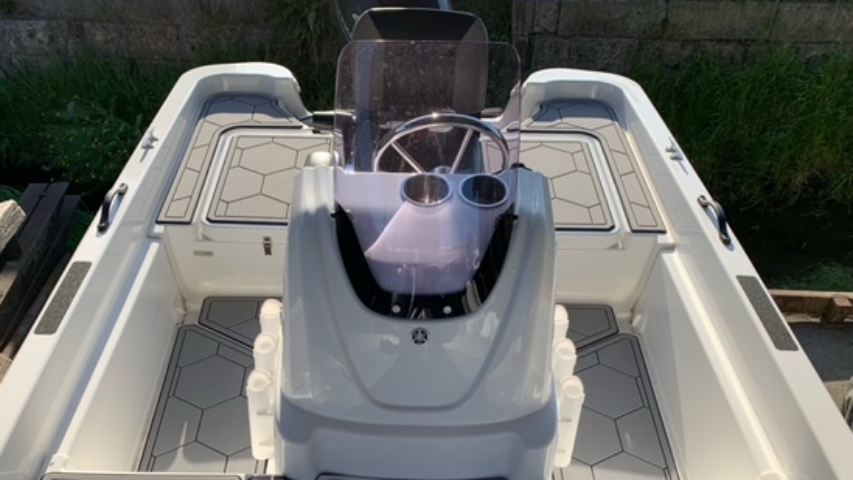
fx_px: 747
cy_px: 370
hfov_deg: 59.4
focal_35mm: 33
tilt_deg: -47.3
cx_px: 388
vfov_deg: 34.8
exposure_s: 1/1163
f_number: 1.8
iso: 25
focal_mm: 4.25
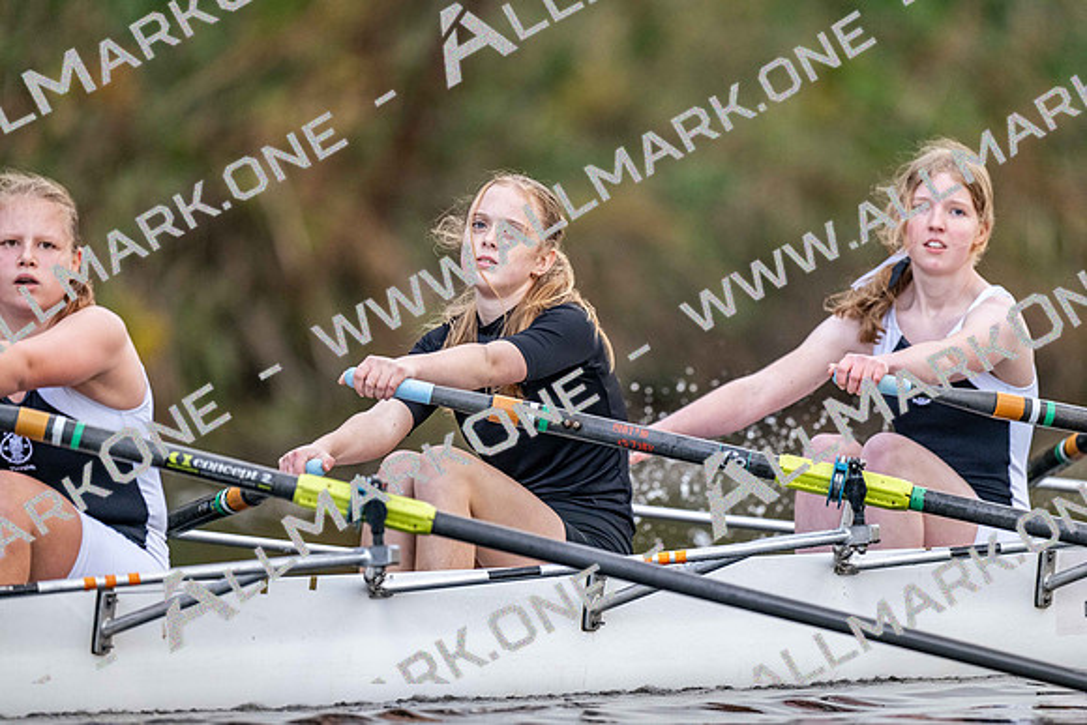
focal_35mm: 600
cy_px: 362
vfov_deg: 2.3
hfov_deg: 3.4
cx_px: 544
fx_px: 18120
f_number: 4
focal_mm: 600
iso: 2800
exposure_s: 1/2500
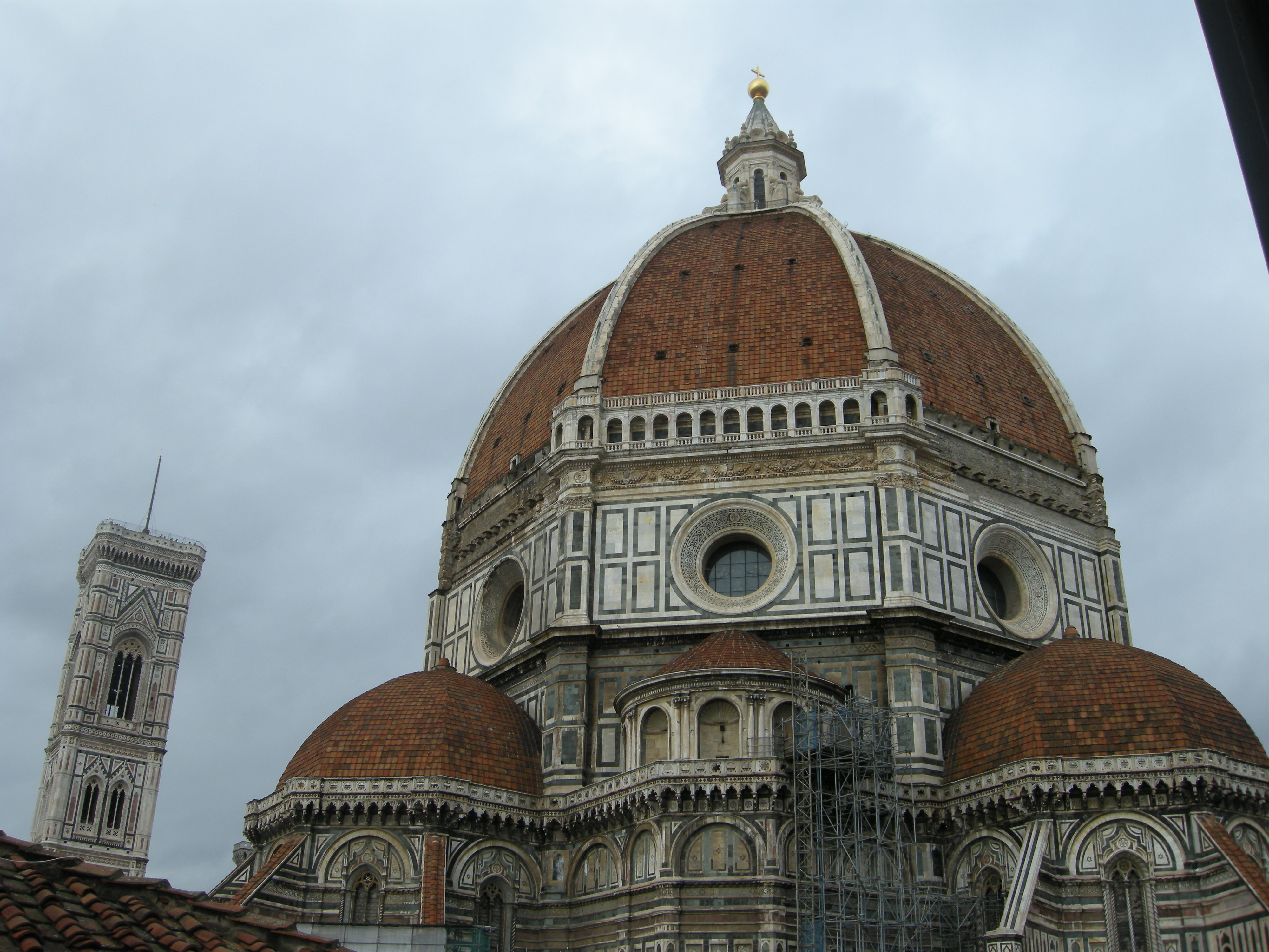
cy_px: 476
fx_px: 1283
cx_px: 634
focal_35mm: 35
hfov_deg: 52.6
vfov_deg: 40.7
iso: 64
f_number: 4.8
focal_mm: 7.5
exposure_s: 1/176
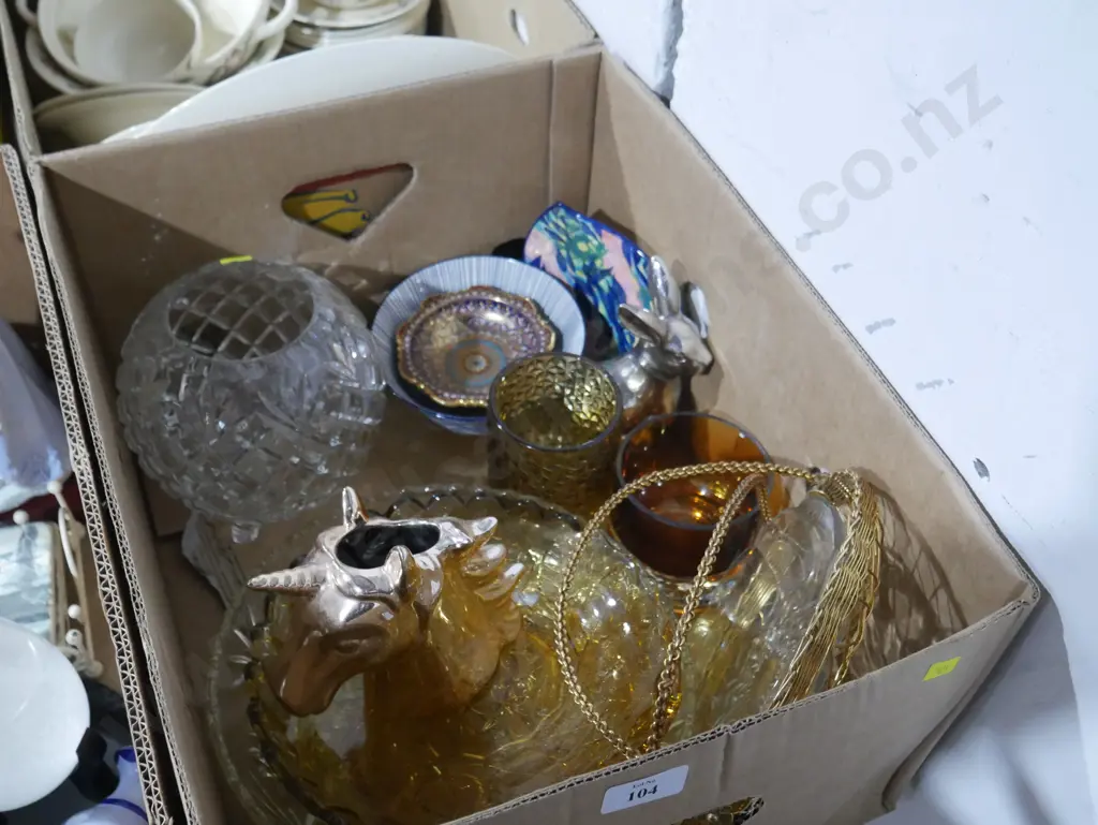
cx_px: 549
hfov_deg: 46.8
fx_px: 1269
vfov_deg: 36.0
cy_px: 412
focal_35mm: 40
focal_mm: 20
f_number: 4.4
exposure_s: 1/60
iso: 3200
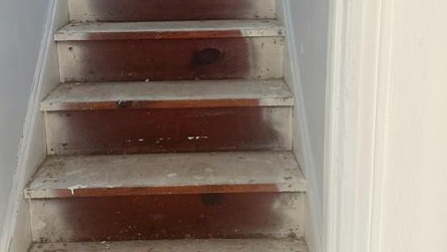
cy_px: 59
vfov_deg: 26.2
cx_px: 202
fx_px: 533
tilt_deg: -9.7
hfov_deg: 45.4
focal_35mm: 45
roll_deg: +1.0
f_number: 1.78
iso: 250
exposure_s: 1/103
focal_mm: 6.86
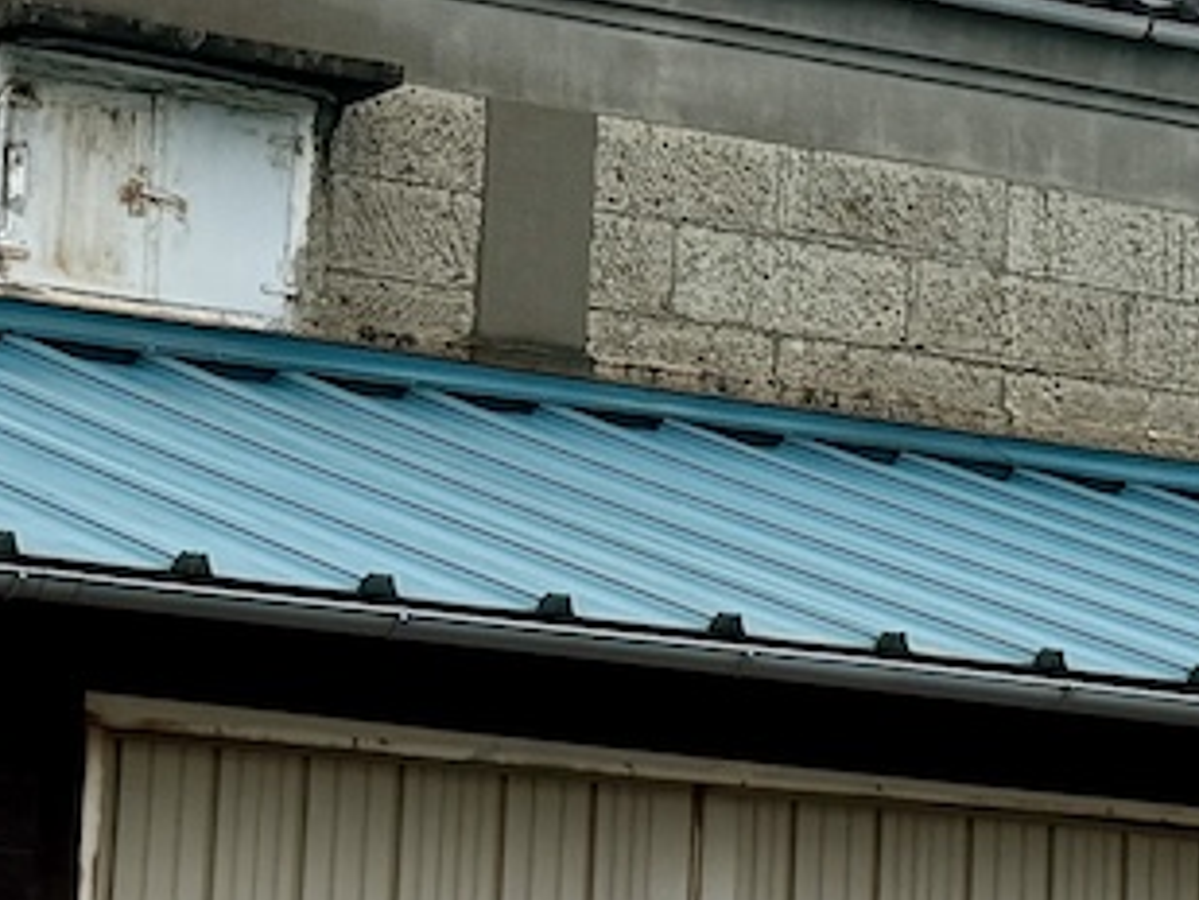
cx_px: 854
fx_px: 3500
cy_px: 1321
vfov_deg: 13.8
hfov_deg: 19.3
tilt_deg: +9.8
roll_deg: -2.1
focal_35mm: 101
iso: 80
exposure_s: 1/9091
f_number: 1.78
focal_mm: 6.76
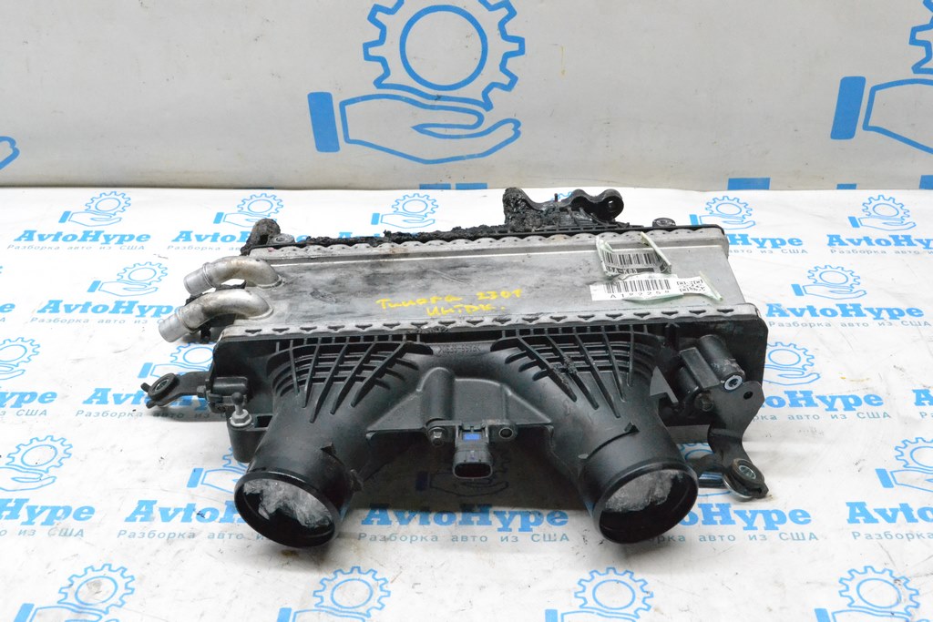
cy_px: 311
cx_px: 466
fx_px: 1089
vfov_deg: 31.9
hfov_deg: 46.4
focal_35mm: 42
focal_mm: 28
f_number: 10
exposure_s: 1/125
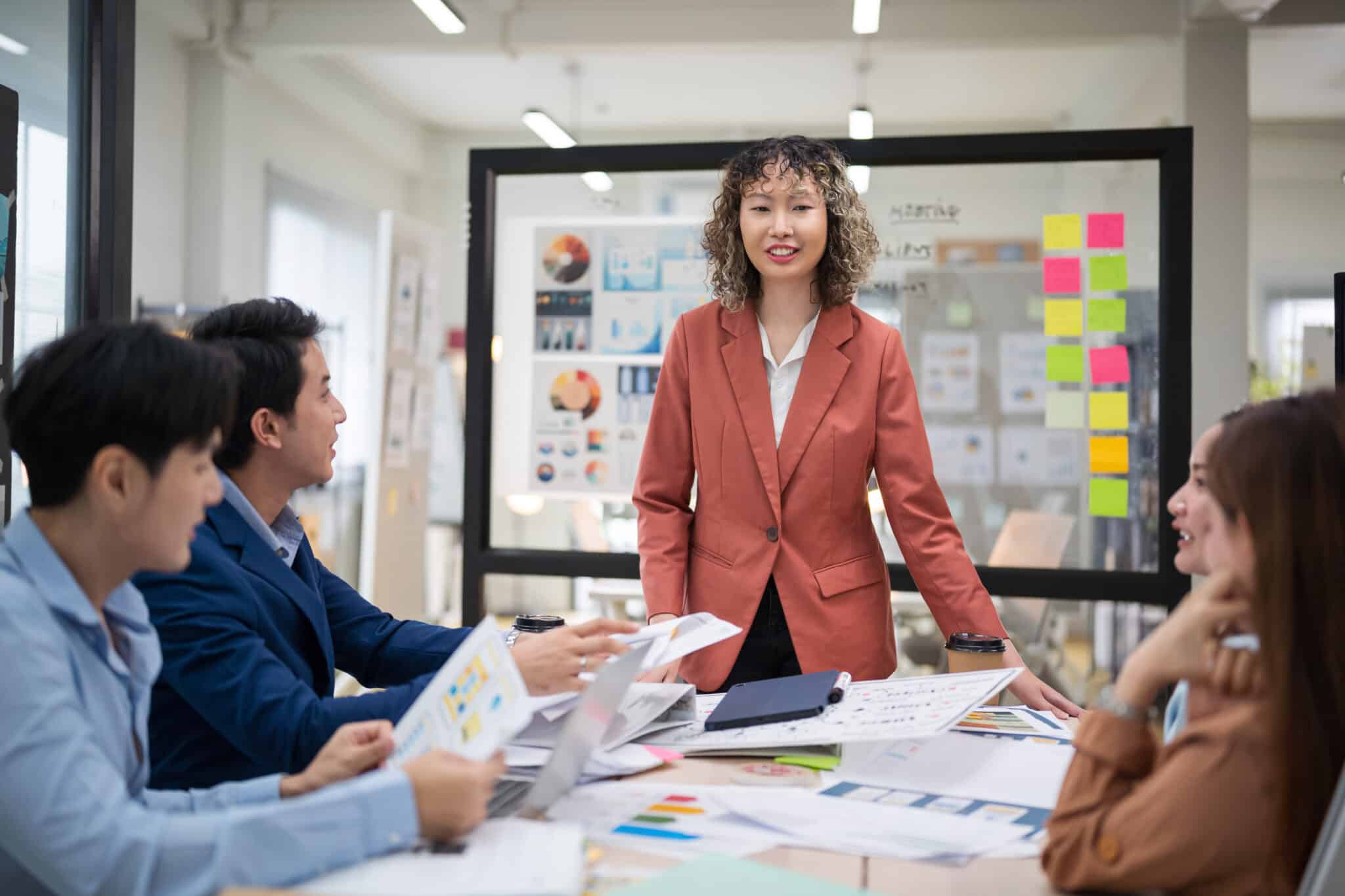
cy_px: 448
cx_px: 672
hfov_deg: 39.6
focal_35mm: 50
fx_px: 1868
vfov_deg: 27.0
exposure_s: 1/500
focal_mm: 50
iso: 250
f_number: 1.4
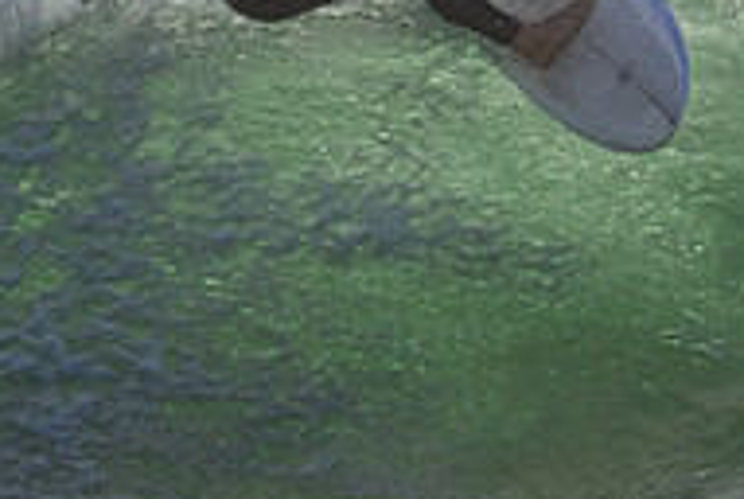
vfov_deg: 0.6
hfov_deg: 0.8
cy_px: -92
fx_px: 50152
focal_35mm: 2423
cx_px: 464
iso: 900
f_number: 11
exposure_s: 1/2000
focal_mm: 800
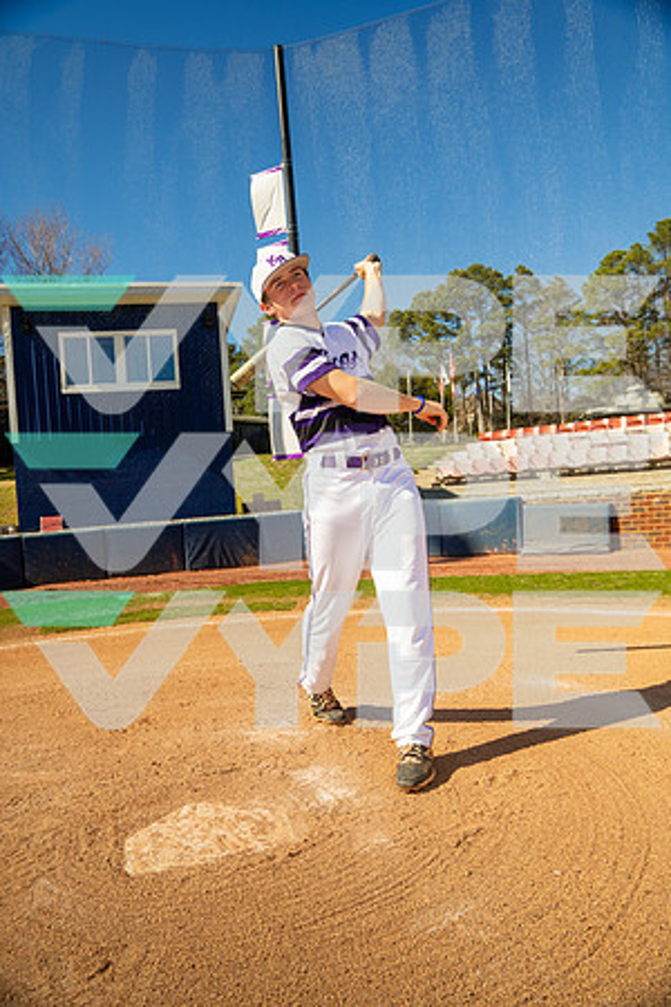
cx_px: 336
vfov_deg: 65.5
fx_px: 783
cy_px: 504
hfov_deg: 46.4
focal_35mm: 28
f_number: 5.6
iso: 100
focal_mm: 28
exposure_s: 1/125
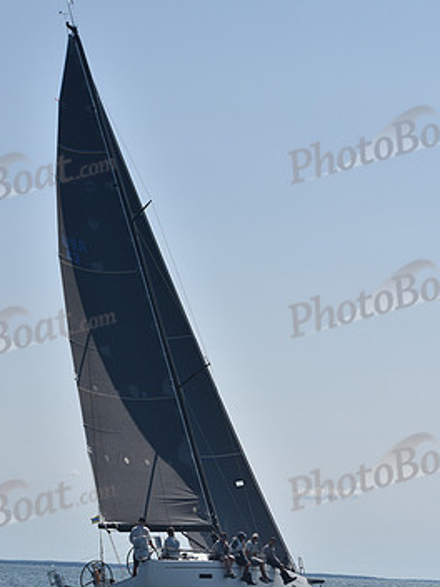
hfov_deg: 13.3
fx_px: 1881
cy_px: 405
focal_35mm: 111
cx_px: 202
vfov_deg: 17.7
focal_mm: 70
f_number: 5
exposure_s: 1/2000
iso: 250
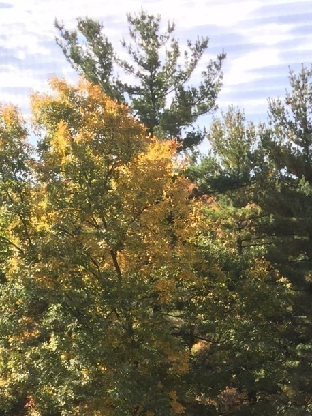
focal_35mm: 73
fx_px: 877
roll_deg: +1.7
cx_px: 249
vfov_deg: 23.9
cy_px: 520
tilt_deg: -17.2
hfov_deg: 20.0
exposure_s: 1/430
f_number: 2.2
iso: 32
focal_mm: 4.15
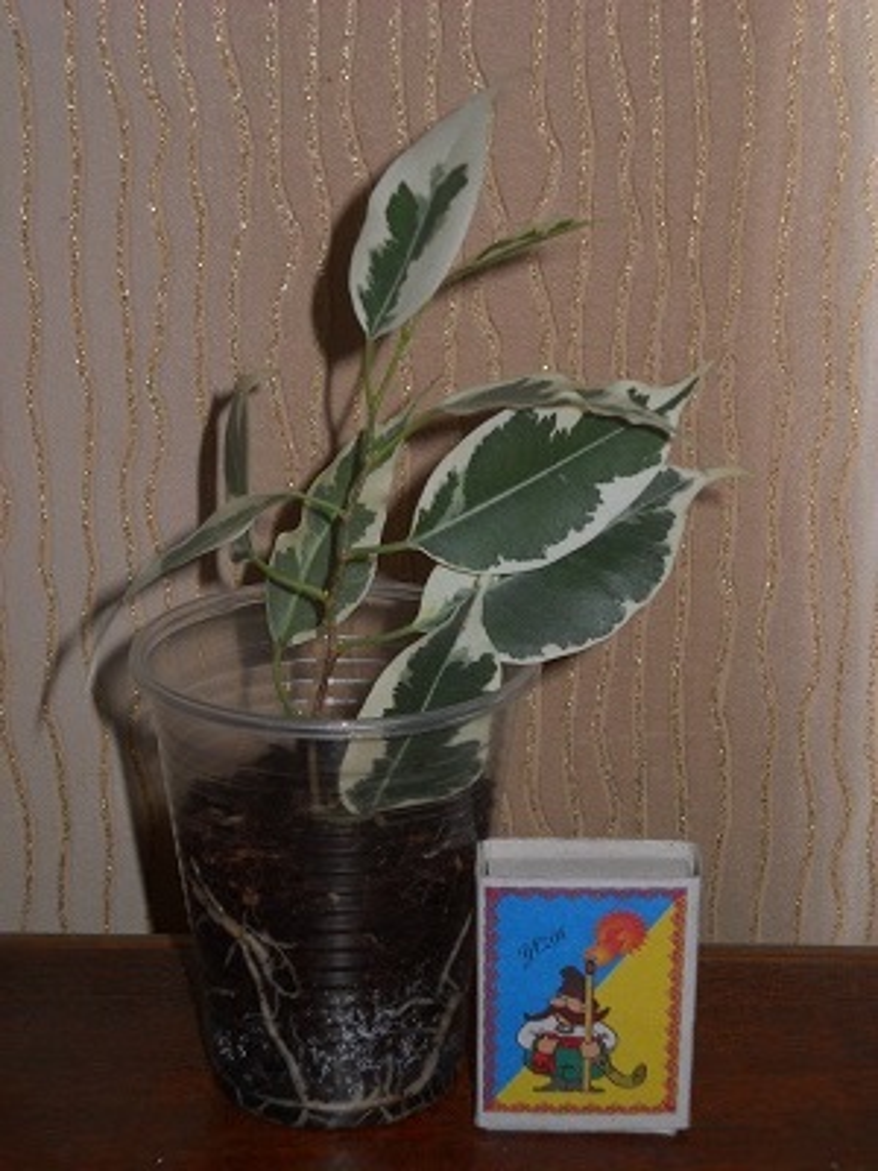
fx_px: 2604
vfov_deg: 25.3
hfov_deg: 19.1
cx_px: 439
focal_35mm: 77
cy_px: 586
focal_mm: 12.71
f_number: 4.4
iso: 80
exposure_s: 1/60
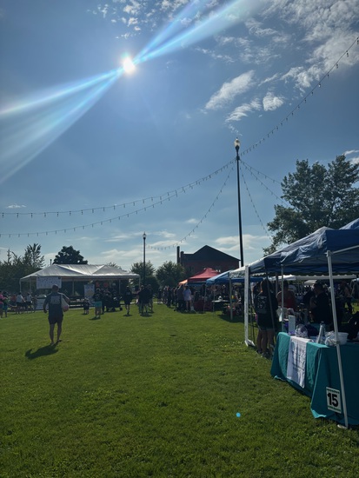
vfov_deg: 67.3
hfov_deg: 53.1
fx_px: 359
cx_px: 180
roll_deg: +1.7
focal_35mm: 26
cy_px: 239
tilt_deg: +9.6
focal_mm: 5.96
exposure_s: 1/18868
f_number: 1.6
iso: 50
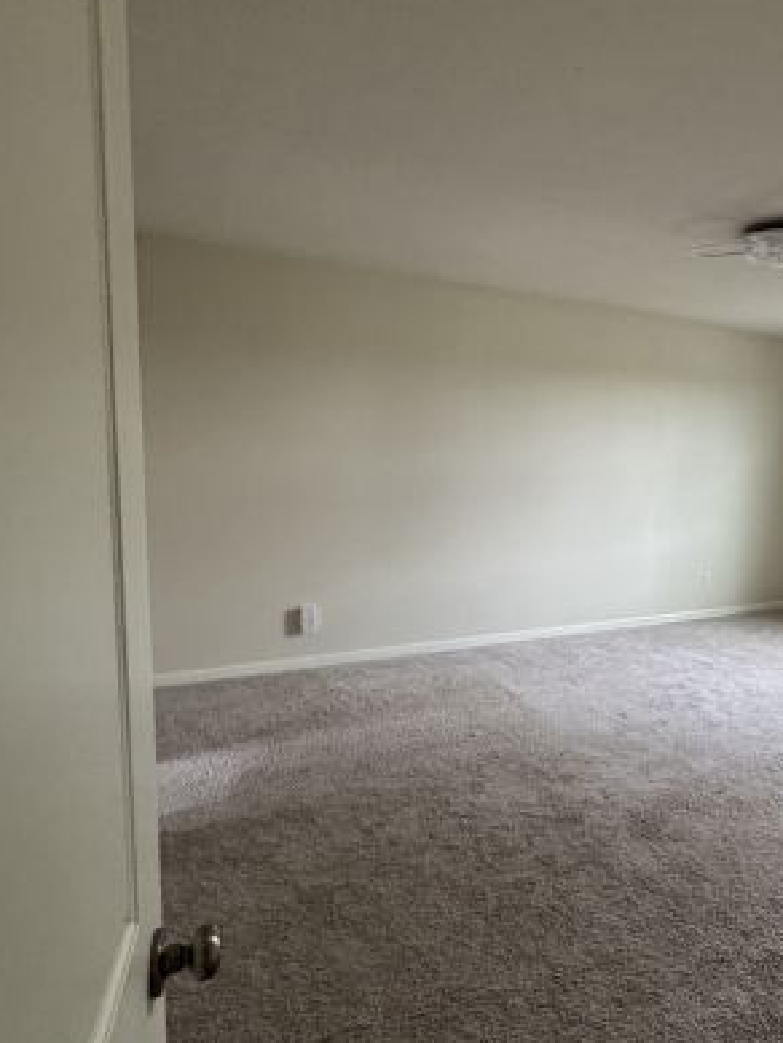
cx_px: 633
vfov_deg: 71.6
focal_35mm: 24
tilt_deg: -8.0
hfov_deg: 52.9
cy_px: 532
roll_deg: -2.7
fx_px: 723
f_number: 2.2
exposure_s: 1/120
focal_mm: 2.22
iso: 250
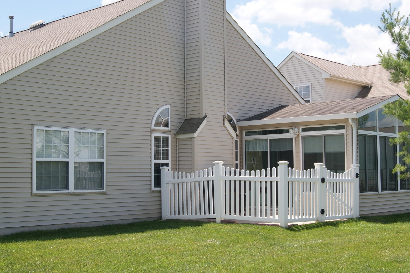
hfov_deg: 38.9
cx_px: 211
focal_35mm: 51
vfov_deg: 26.5
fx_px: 581
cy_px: 127
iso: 100
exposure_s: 1/80
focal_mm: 28
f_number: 11
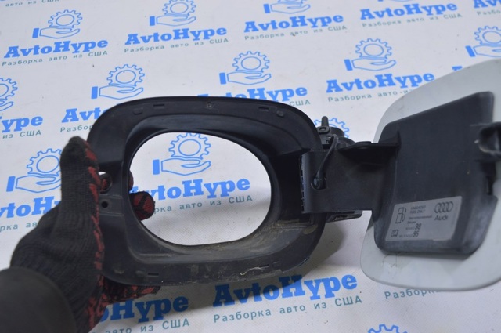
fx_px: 625
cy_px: 166
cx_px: 250
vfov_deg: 29.8
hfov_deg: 43.7
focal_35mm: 45
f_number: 5.6
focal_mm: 30
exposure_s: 1/25
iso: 400
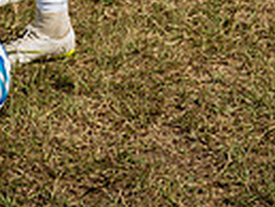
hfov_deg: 10.7
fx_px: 1463
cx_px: 26
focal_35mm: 184
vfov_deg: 7.7
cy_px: -243
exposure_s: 1/250
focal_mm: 55
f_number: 7.1
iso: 50
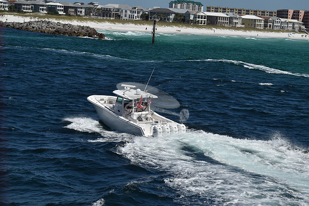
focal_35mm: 105
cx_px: 154
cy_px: 103
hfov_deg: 19.5
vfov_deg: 13.0
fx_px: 901
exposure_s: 1/1000
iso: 400
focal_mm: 70
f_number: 16
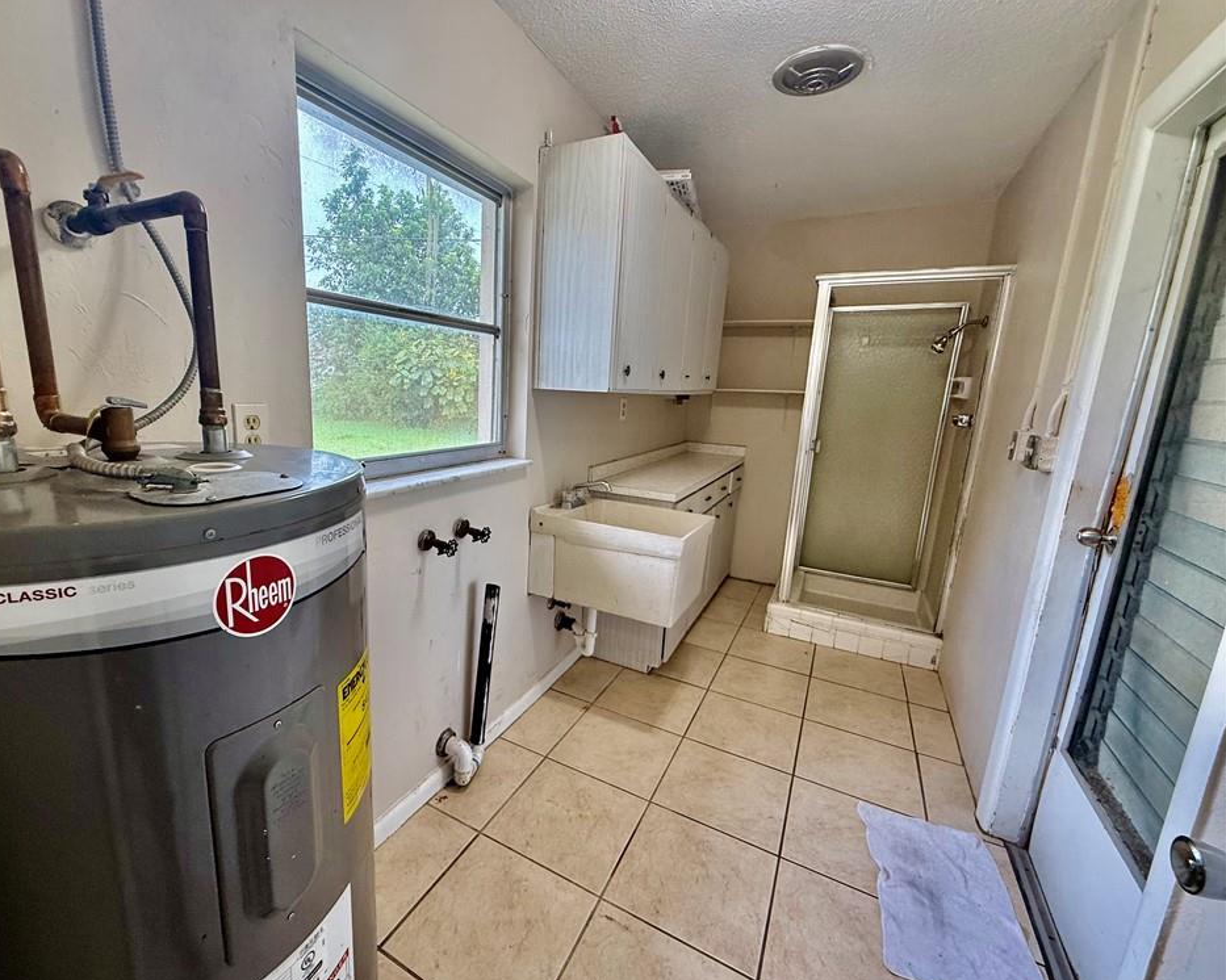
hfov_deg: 96.5
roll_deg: -2.6
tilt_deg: -11.3
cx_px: 555
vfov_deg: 84.0
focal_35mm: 15
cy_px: 493
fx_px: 544
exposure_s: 1/120
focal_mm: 2.22
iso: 125
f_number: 2.2
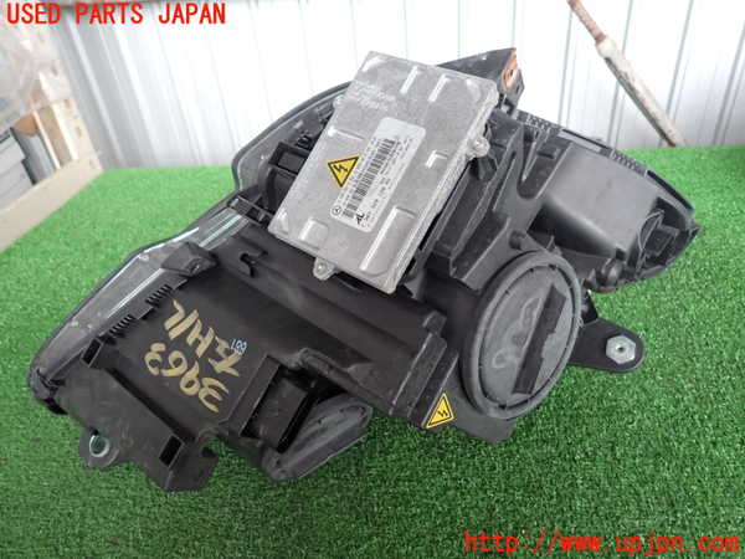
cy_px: 280
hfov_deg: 69.4
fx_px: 538
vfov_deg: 54.9
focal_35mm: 25
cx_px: 372
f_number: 2
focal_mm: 4.5
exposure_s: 1/50
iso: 200
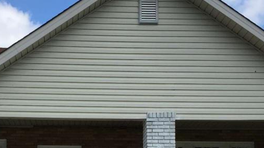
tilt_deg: +5.4
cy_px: 193
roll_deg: +0.1
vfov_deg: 15.3
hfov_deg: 28.1
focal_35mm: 75
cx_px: 89
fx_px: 525
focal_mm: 4.15
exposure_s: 1/1451
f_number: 2.2
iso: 25
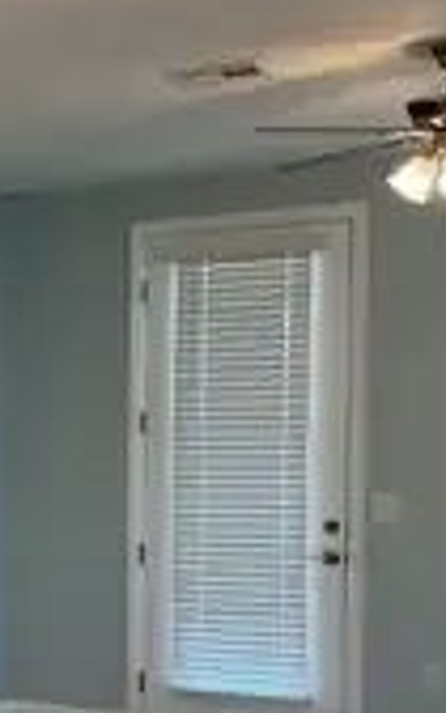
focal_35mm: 73
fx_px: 1420
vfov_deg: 27.9
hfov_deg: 15.6
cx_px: -323
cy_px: 514
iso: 40
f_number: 1.8
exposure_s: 1/60
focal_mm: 3
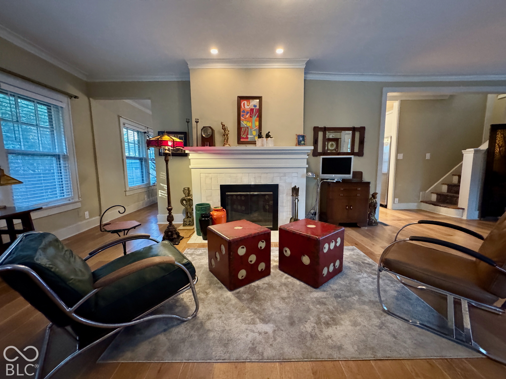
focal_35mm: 14
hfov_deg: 102.1
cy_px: 190
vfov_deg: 85.7
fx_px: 205
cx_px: 253
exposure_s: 1/60
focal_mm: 2.22
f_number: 2.2
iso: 1250
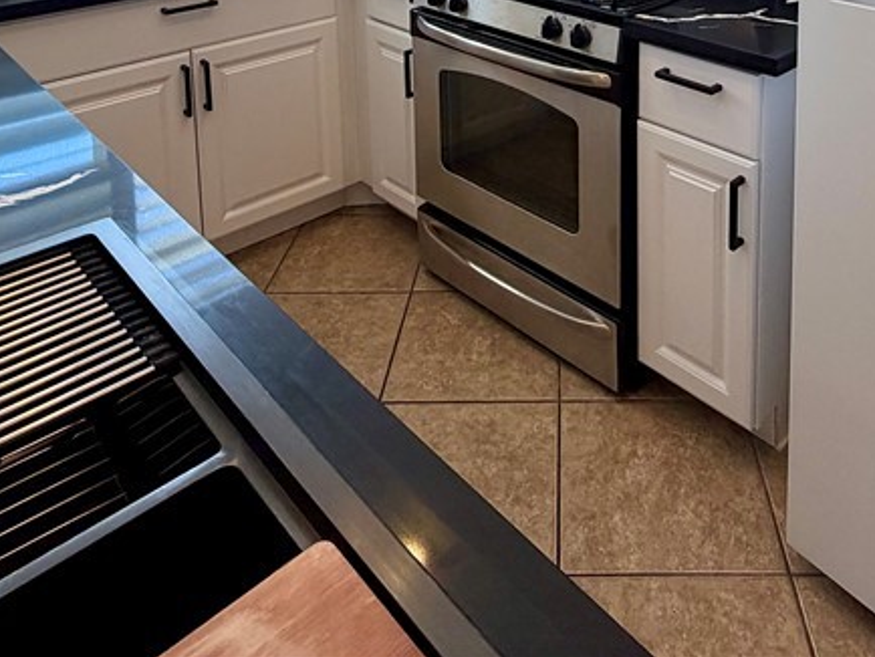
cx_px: 565
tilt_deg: -6.7
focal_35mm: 33
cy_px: -115
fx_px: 835
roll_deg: +0.7
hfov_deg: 54.5
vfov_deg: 34.9
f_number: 2.2
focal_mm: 2.22
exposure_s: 1/120
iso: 80
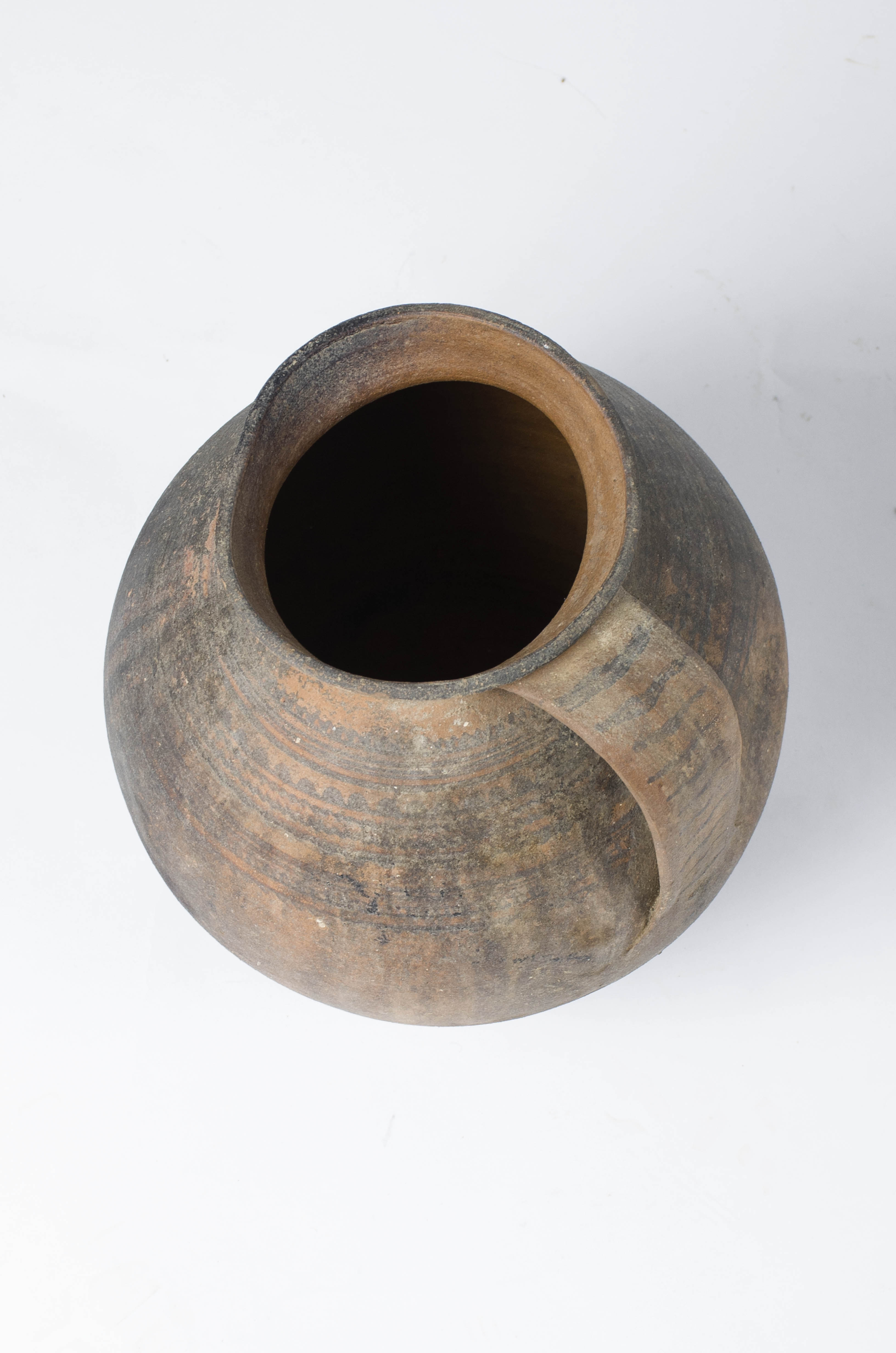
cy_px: 676
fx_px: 2362
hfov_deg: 21.5
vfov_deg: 32.0
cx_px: 448
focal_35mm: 63
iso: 160
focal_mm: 42
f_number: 7.1
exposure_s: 1/160
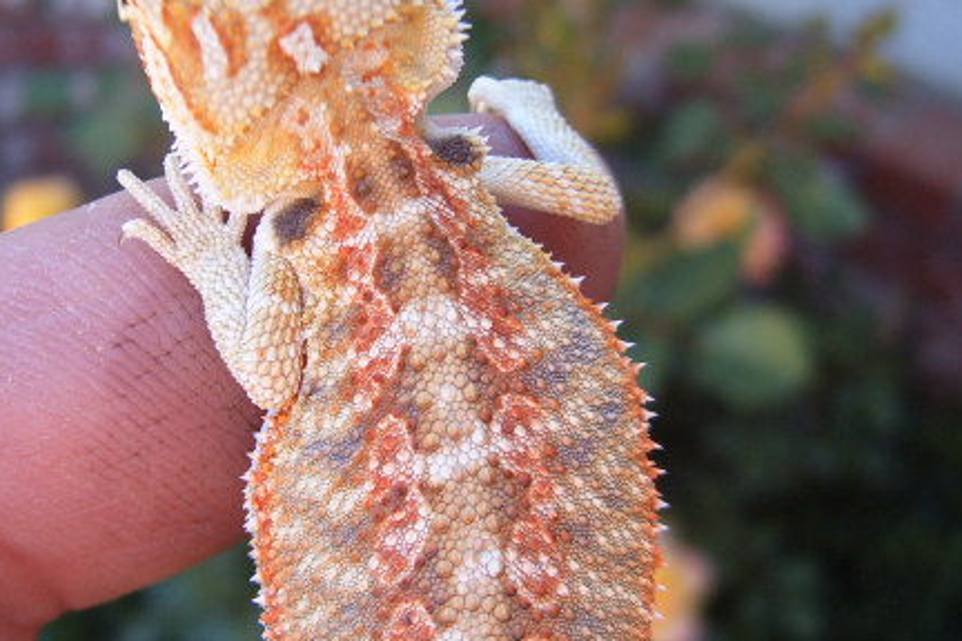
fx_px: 1523
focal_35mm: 57
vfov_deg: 23.8
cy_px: 352
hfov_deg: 35.0
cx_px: 423
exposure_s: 1/125
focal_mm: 6.2
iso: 63
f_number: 2.9
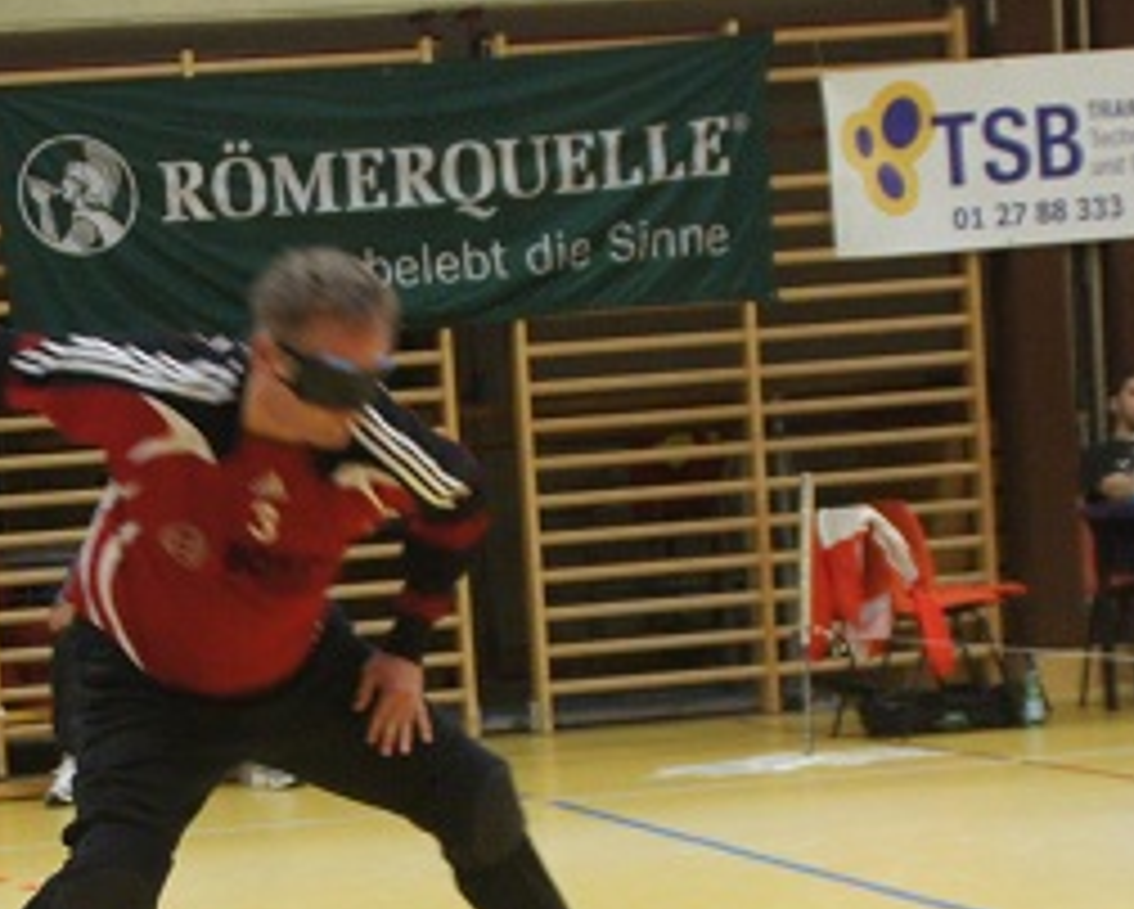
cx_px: 270
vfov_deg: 12.3
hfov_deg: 15.3
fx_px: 4199
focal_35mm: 125
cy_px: 810
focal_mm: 28
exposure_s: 1/80
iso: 1600
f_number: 4
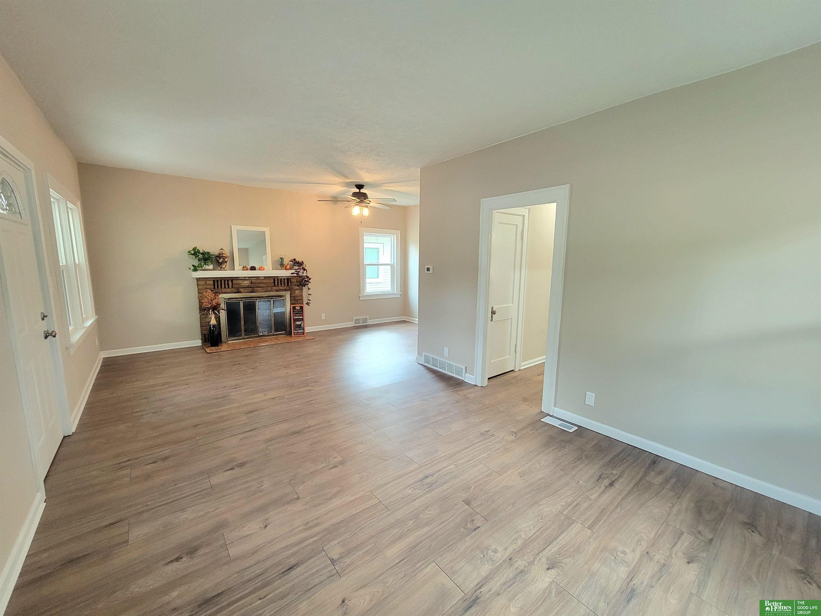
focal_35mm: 13
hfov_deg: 106.2
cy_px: 308
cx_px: 410
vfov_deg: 89.9
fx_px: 308
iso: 320
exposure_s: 1/40
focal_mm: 2.2
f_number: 2.2
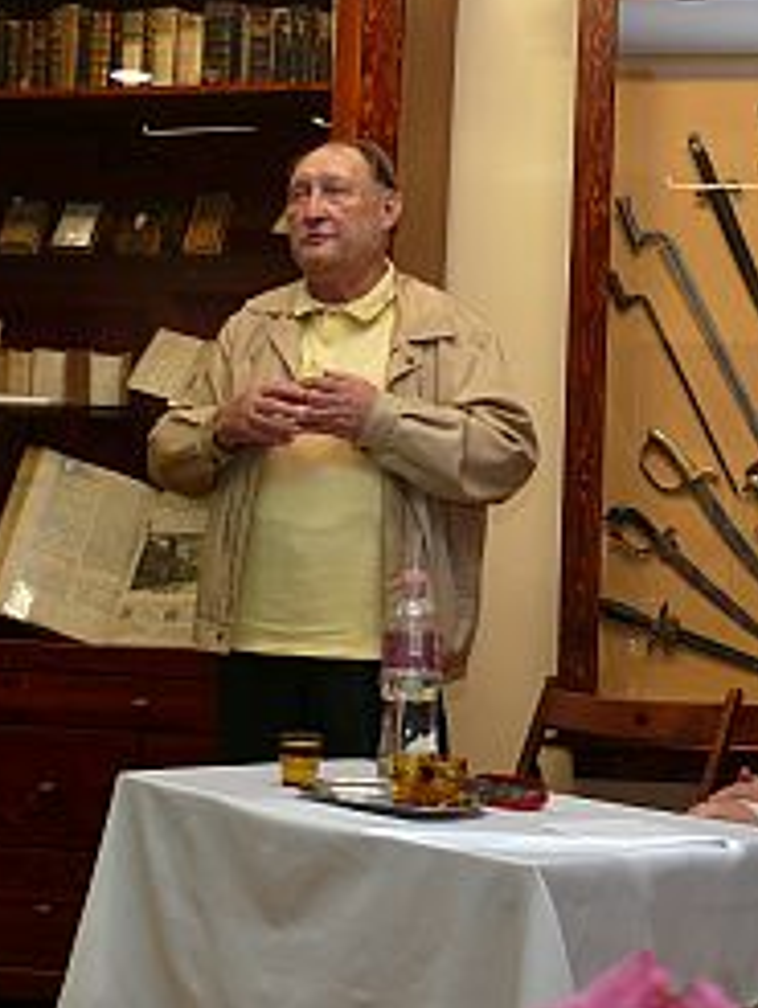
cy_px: 529
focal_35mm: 64
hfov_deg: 22.3
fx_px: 1865
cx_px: 725
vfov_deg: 30.2
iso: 100
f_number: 4
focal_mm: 7.4
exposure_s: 1/30
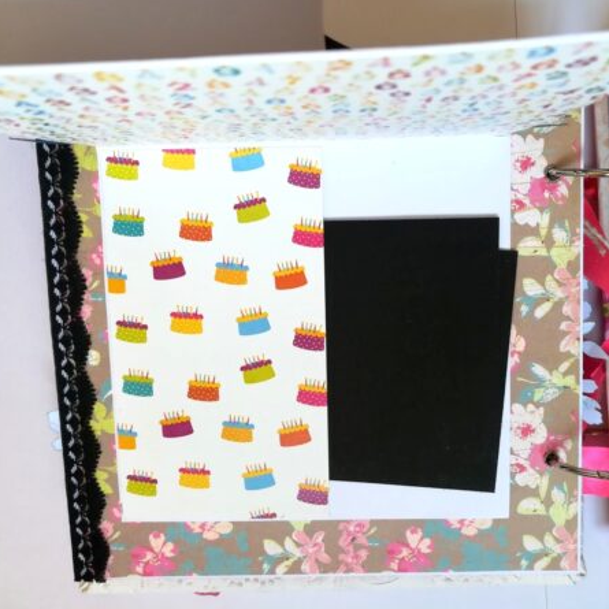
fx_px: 617
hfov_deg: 52.4
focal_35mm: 31
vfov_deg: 52.5
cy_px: 304
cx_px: 341
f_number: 2.2
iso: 80
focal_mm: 3.83
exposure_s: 1/33.3
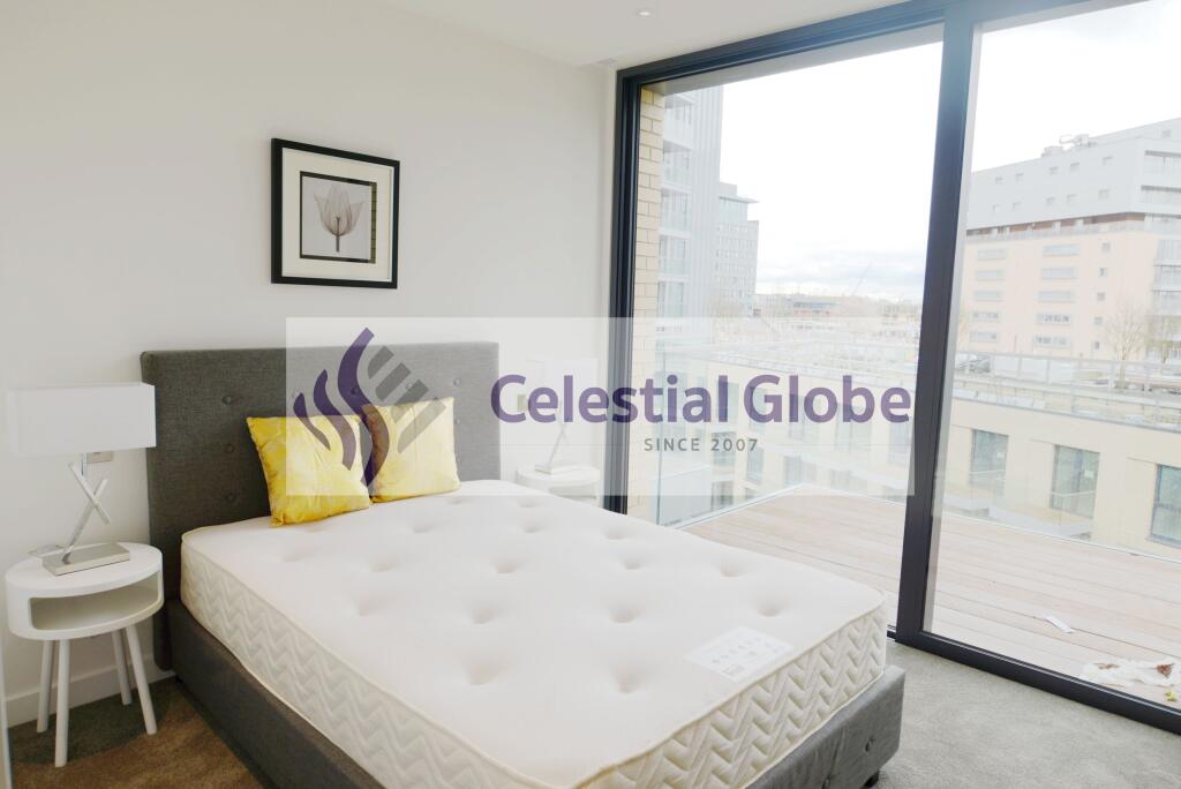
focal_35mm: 24
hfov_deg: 73.7
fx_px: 788
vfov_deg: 53.2
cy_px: 394
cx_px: 590
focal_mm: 24
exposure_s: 1/125
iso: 100
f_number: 5.6
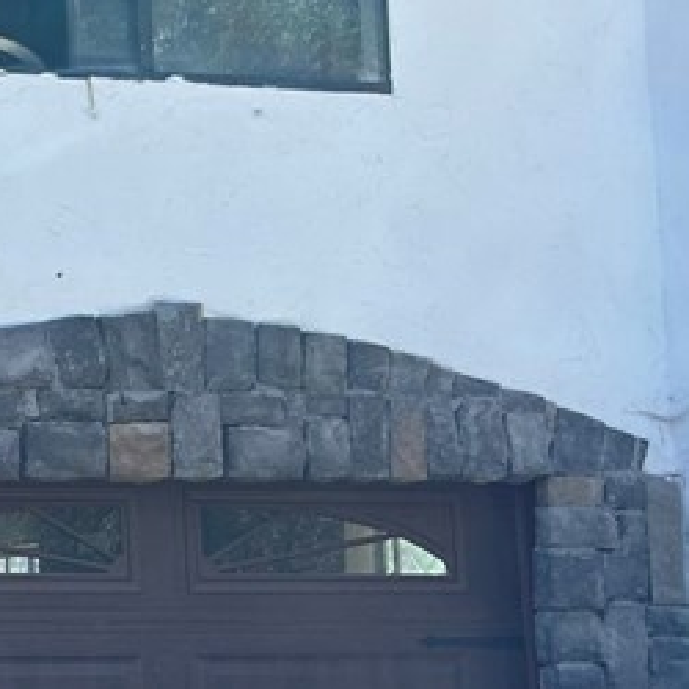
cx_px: -499
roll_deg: +1.4
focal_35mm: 94
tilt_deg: +5.9
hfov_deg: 16.0
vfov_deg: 18.5
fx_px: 2117
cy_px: 375
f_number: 1.5
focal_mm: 5.7
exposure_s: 1/1147
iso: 50
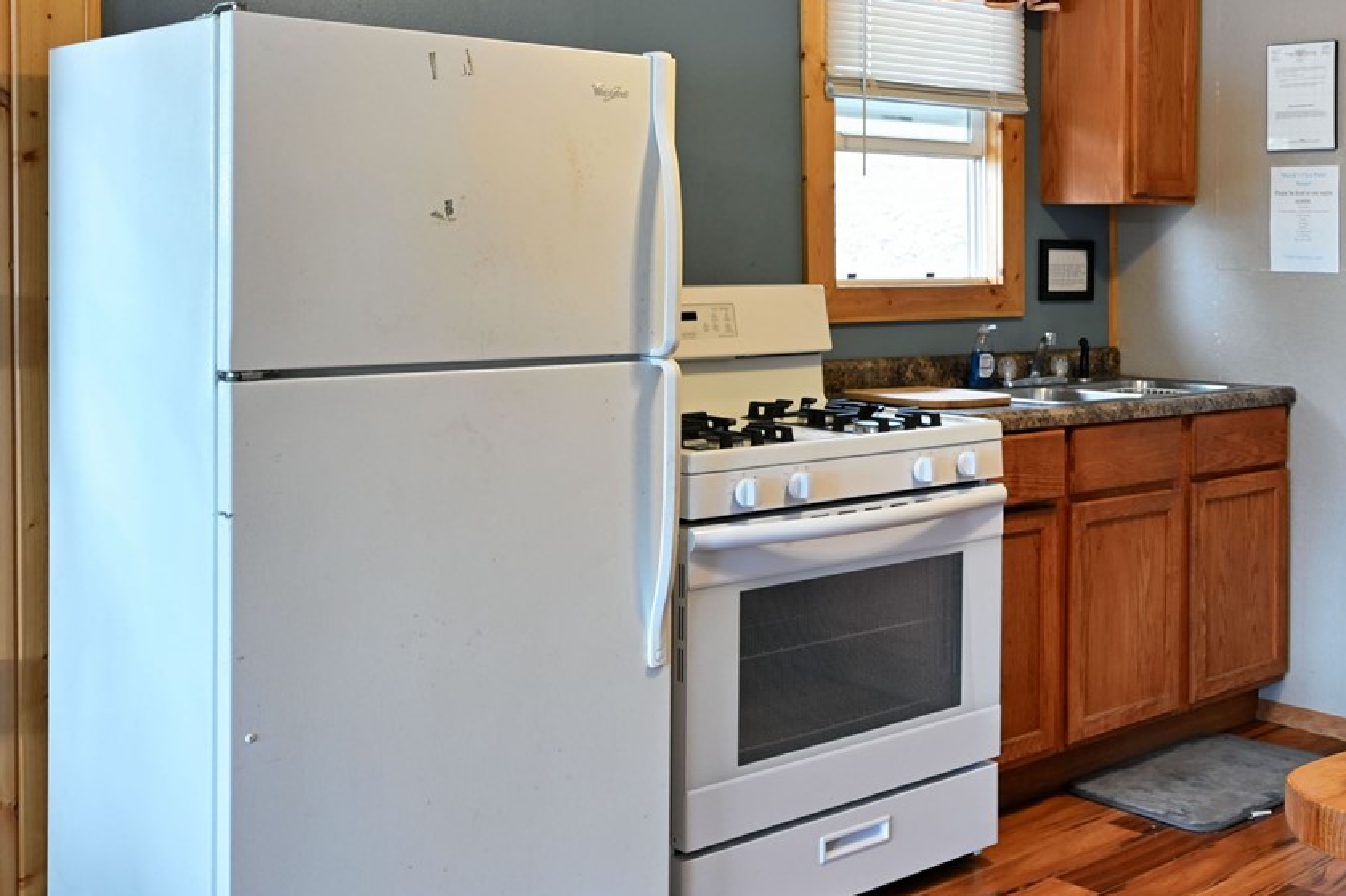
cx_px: 1126
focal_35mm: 45
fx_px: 1693
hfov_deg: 41.0
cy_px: 276
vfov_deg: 29.4
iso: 400
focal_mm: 17.5
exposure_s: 1/10
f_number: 5.6
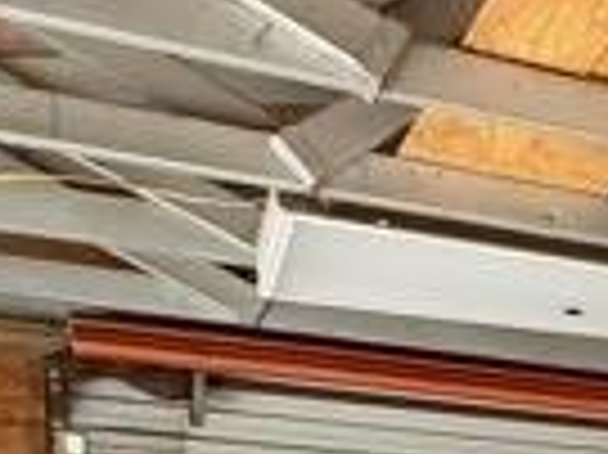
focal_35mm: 87
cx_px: 1135
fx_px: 1527
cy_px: 793
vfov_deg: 14.9
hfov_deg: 17.6
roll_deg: +0.4
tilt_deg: -3.7
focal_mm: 2.22
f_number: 2.2
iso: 320
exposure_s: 1/99
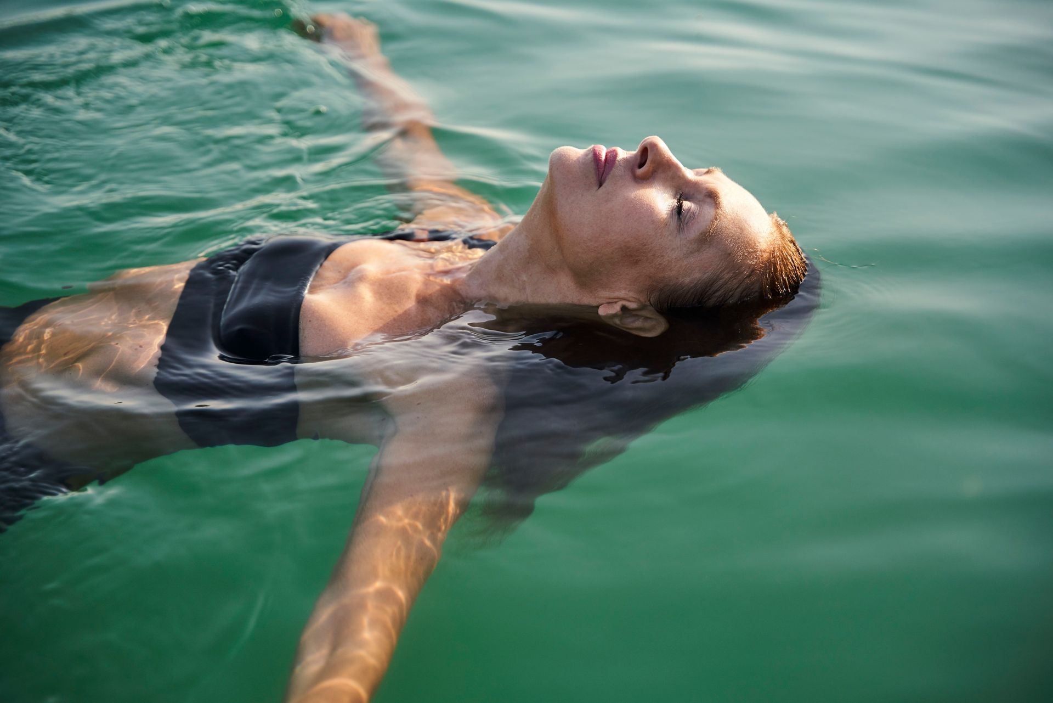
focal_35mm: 62
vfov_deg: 21.9
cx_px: 526
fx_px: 1814
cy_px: 352
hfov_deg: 32.4
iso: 320
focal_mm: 62
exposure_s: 1/2000
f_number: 3.2
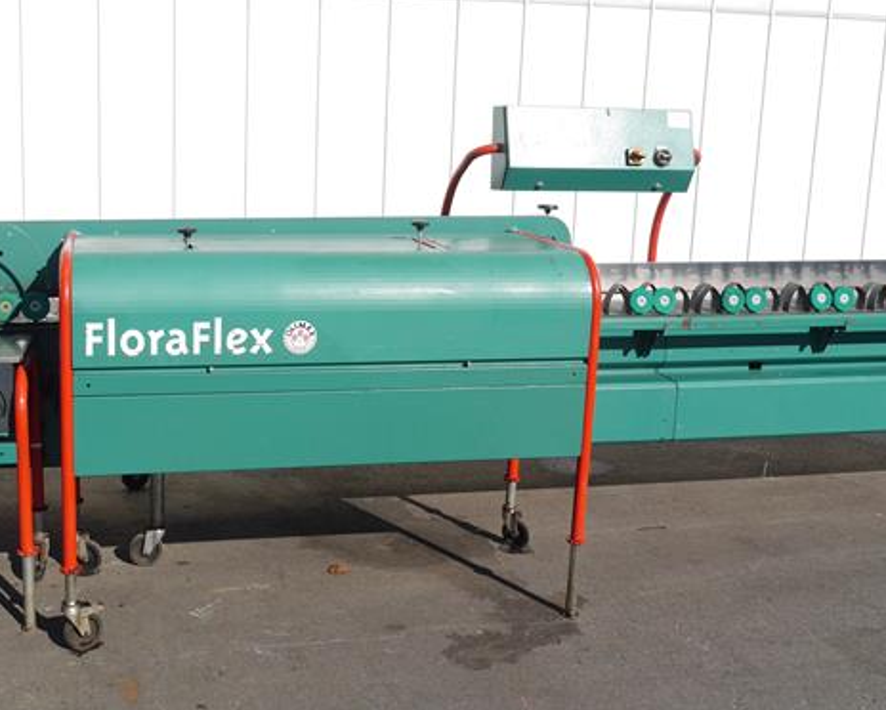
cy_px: 300
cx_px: 320
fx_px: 1129
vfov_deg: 34.9
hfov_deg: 42.5
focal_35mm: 43
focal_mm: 16
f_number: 9
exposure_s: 1/400
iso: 160
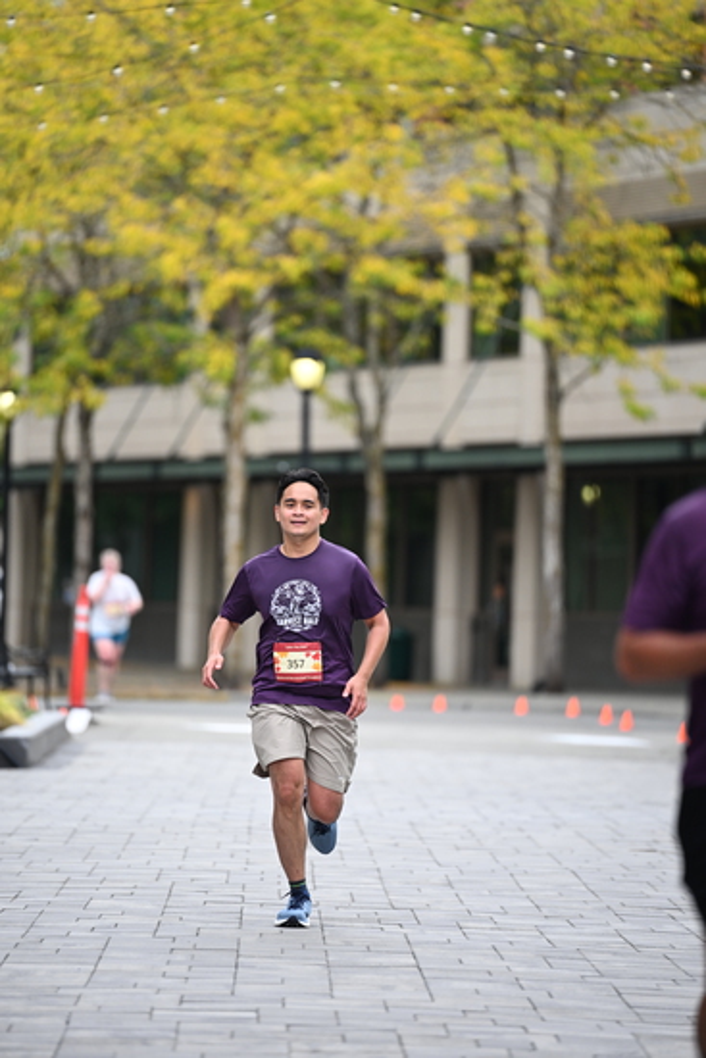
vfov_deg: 10.3
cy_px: 529
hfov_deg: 6.9
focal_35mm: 200
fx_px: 5879
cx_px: 353
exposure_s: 1/2000
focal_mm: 200
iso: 640
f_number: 2.8
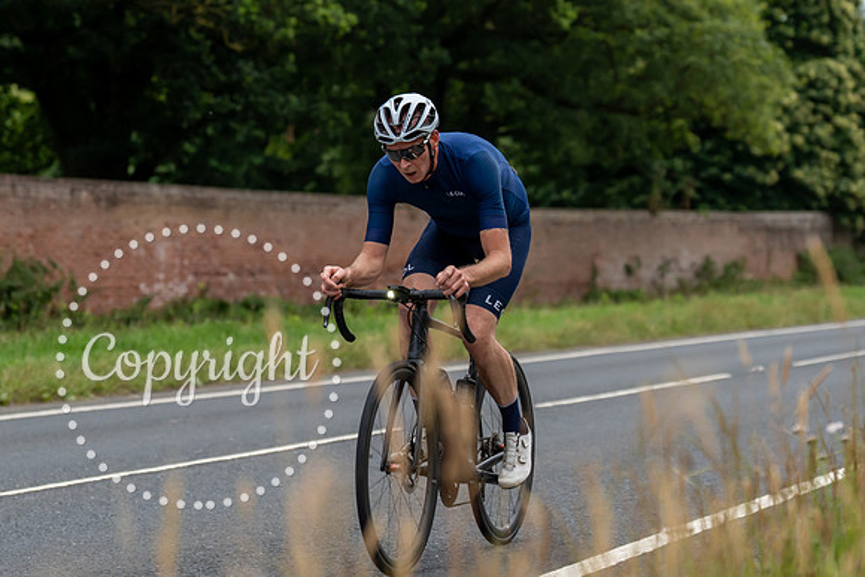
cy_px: 174
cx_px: 432
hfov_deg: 18.7
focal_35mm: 109
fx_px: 2621
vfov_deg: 12.5
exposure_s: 1/640
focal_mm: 78
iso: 1000
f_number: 3.2
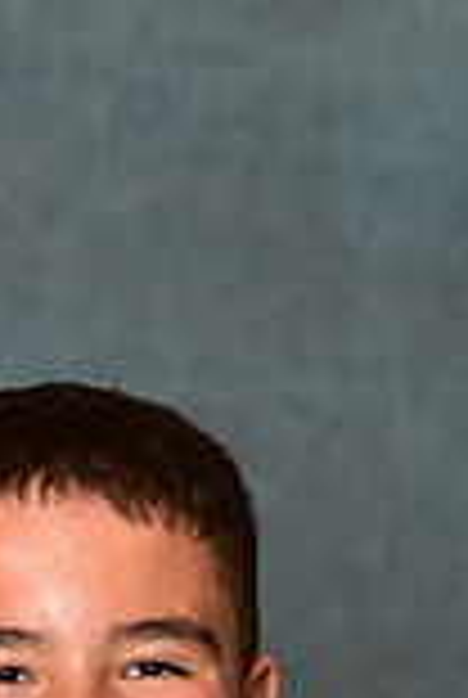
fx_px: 9434
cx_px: 61
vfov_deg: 4.2
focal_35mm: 486
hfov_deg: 2.8
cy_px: 1265
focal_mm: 130
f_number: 4.5
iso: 320
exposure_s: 1/200
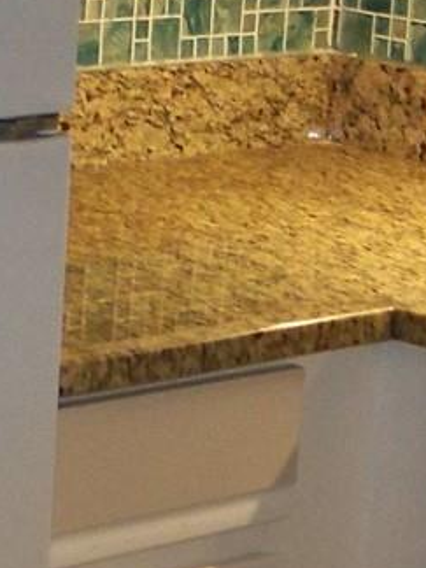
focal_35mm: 178
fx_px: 2921
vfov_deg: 11.1
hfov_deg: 8.2
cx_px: -117
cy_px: 214
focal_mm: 5.85
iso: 200
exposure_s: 1/30
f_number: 2.8
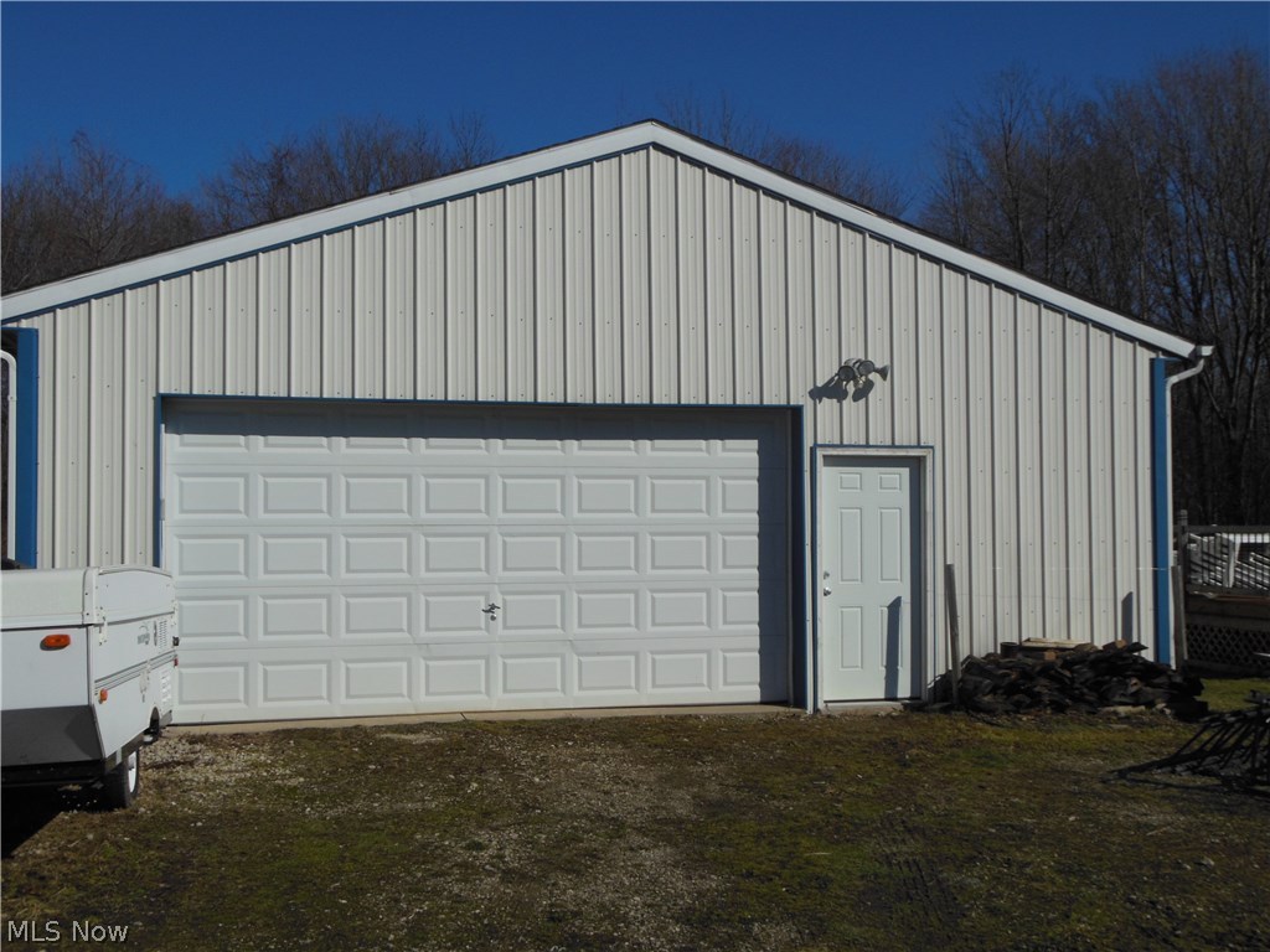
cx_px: 635
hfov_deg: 49.0
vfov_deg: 37.7
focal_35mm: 38
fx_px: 1394
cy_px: 476
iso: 125
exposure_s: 1/1250
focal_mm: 6.8
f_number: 7.2
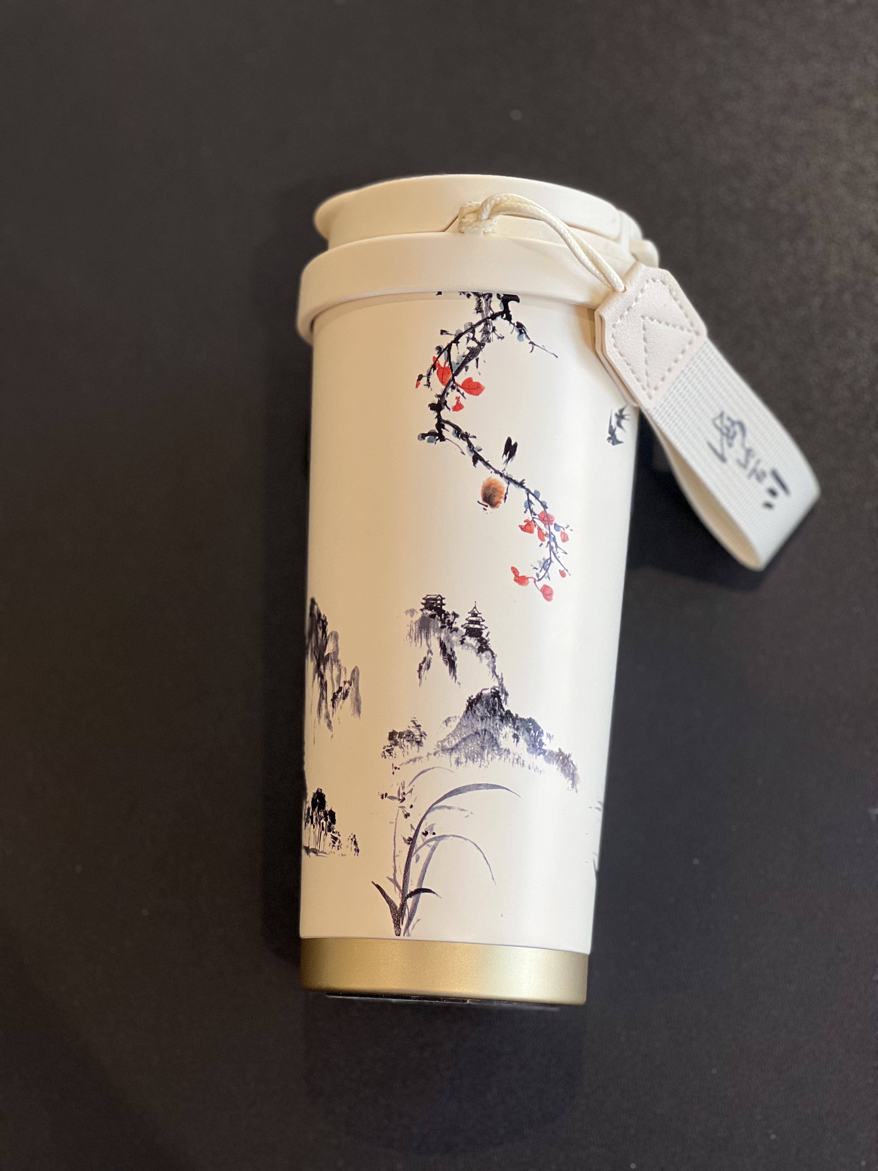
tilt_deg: -74.5
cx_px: 439
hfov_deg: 19.1
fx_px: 2604
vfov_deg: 25.3
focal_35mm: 77
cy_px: 586
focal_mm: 9
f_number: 2.8
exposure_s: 1/121
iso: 200
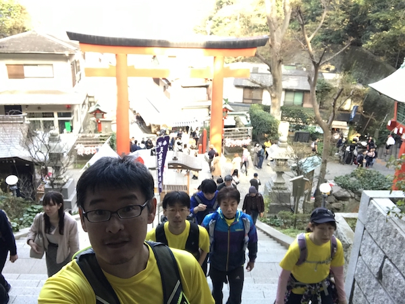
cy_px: 152
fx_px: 375
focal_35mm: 32
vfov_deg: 44.2
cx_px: 202
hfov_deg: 56.8
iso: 25
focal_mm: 2.87
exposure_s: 1/33
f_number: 2.2
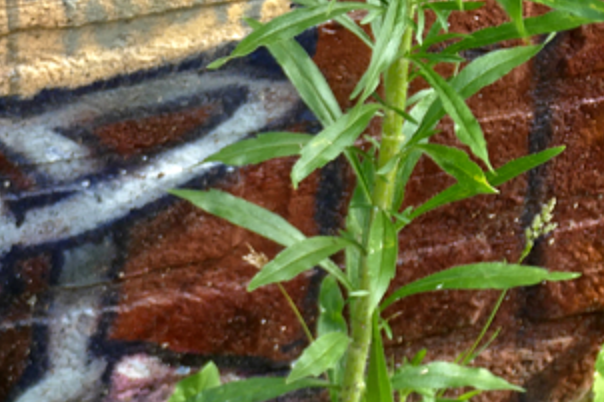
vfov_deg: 4.4
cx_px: 176
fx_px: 5181
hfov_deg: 6.7
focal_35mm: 309
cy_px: -25
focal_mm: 33.1
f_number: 3.8
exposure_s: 1/125
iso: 125
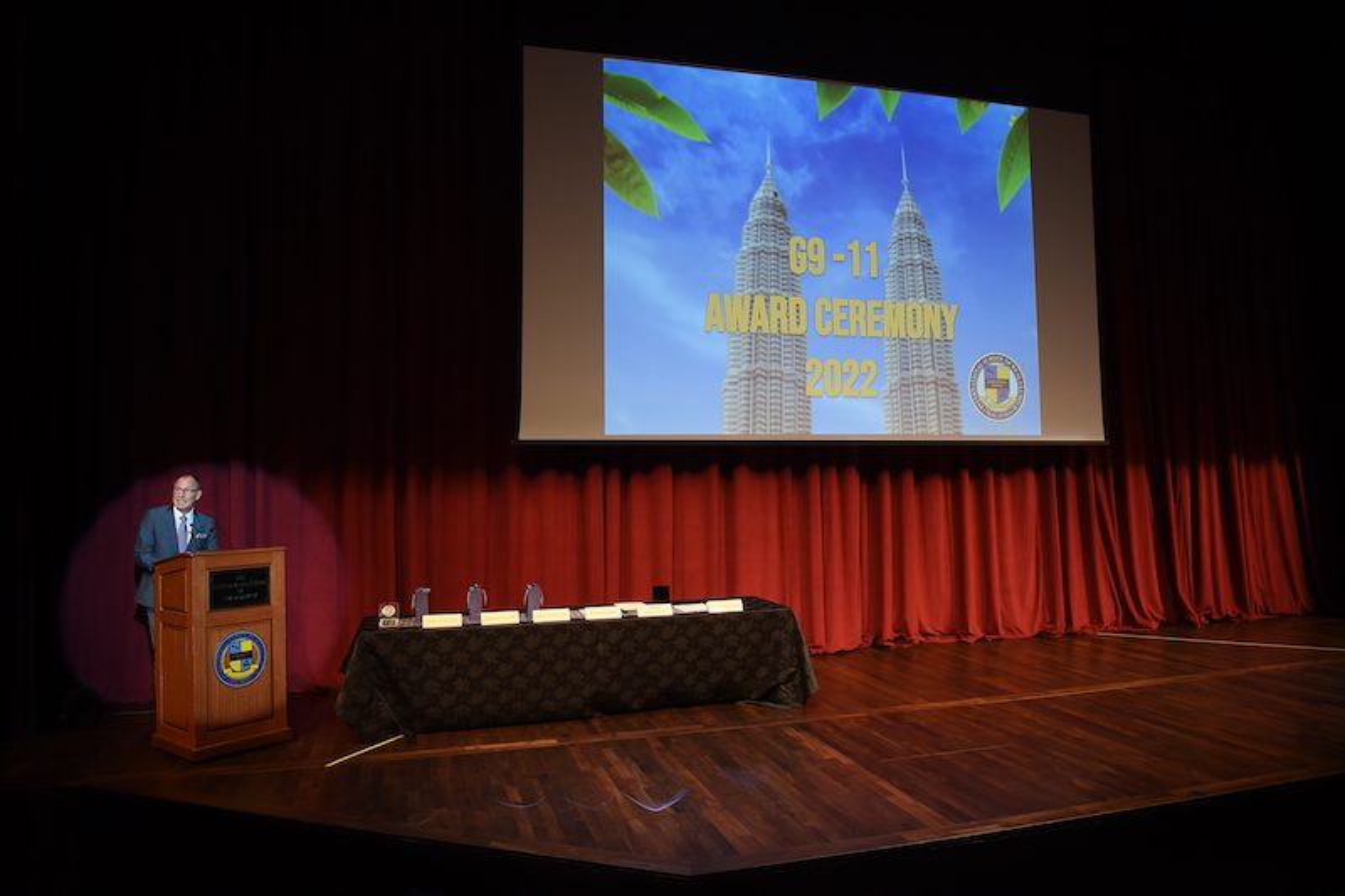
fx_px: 896
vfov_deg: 53.1
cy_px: 448
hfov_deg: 73.8
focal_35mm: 24
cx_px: 672
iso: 800
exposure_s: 1/200
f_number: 2.8
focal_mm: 24
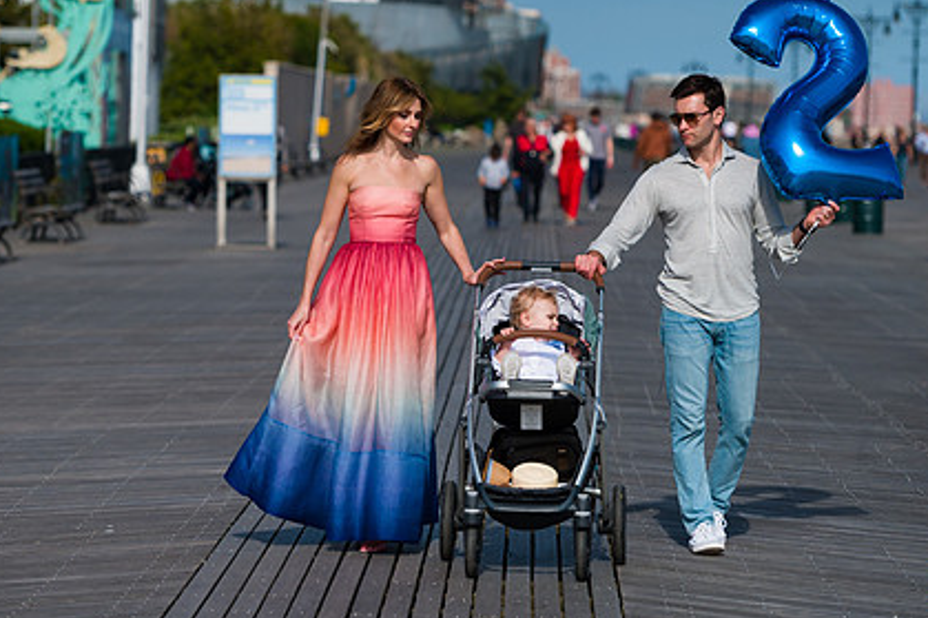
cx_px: 452
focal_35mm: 173
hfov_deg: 11.9
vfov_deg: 7.9
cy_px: 259
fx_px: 4458
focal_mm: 125
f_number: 4
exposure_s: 1/6400
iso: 200
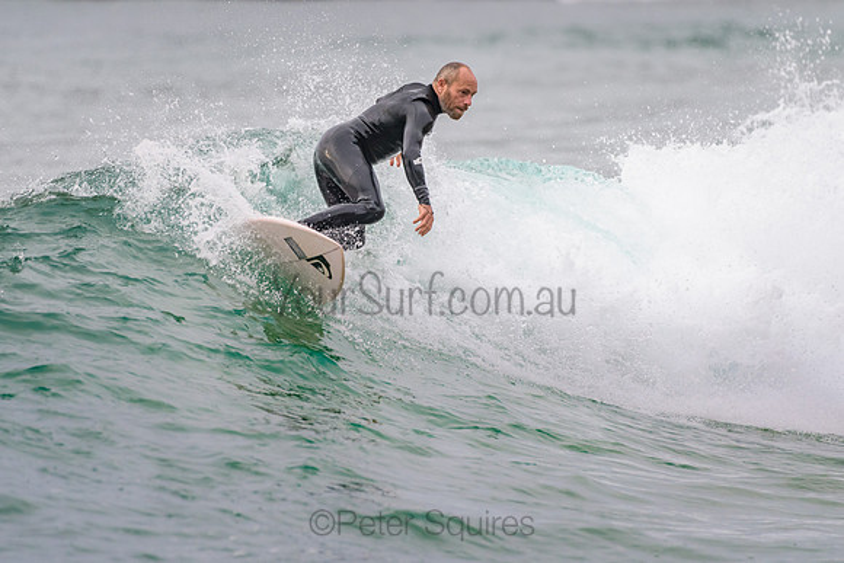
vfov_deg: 2.2
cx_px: 418
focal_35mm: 613
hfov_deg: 3.4
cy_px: 274
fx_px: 14373
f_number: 5.6
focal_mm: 500
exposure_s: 1/800
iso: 400
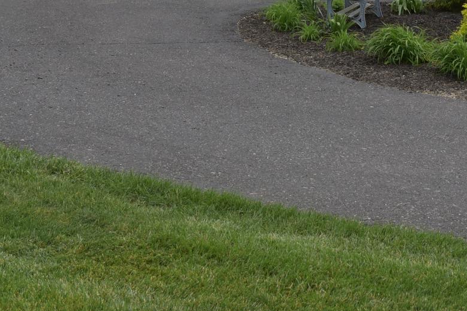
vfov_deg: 13.3
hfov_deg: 20.3
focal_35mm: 100
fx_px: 1297
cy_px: -79
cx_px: 336
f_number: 5
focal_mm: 38
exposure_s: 1/4000
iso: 800
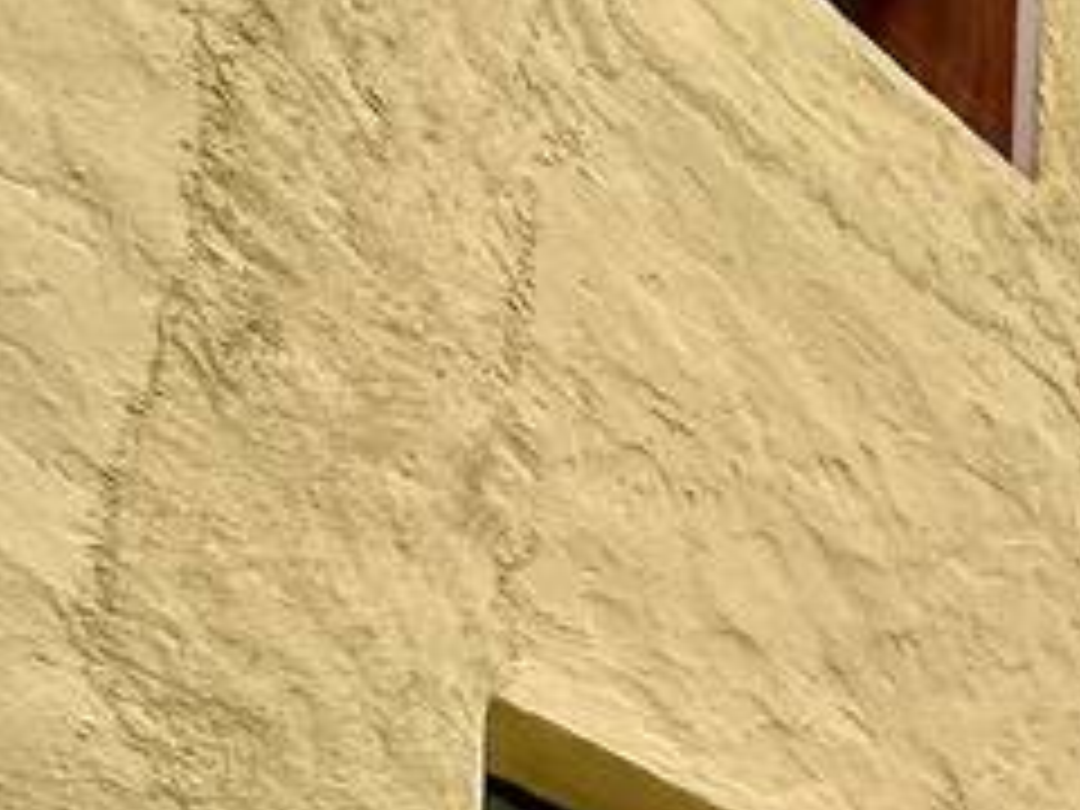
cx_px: 3020
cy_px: 1624
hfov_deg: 12.5
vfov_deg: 14.5
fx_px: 2621
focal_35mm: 84
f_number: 2.2
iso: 40
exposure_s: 1/308
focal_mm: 2.22
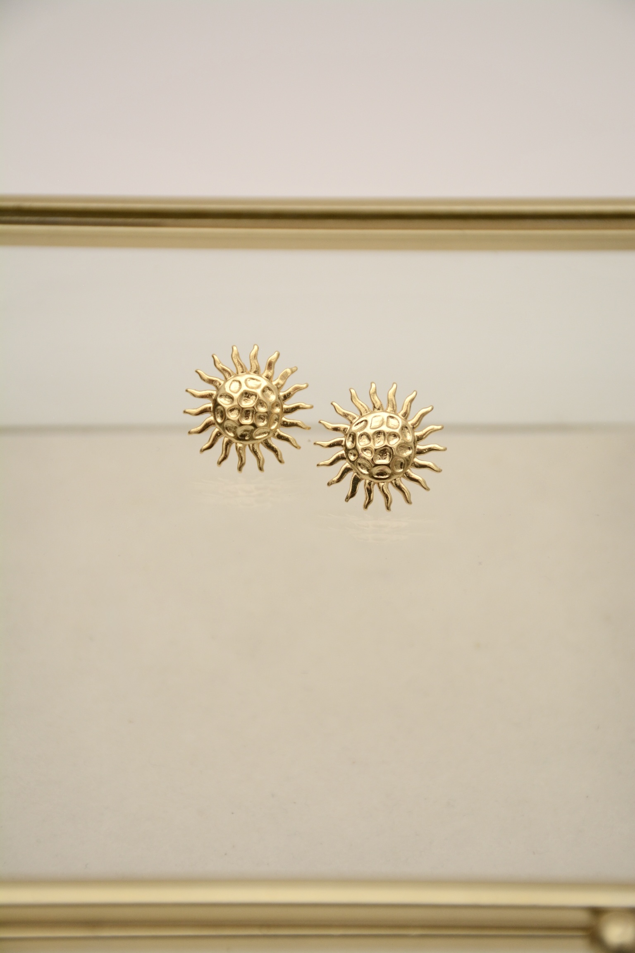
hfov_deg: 13.0
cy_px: 476
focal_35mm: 105
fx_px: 2778
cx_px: 318
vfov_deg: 19.5
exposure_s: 1/640
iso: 500
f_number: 6.3
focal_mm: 70
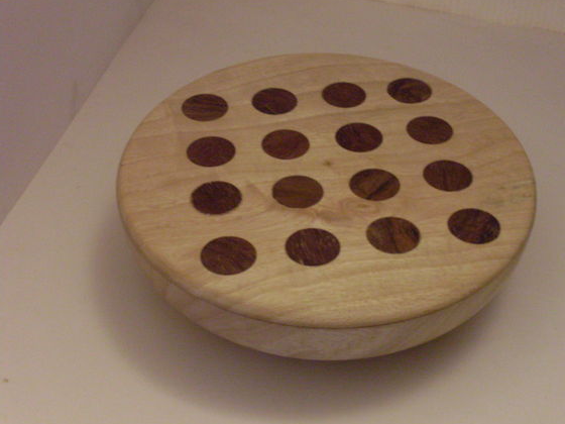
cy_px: 205
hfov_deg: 34.3
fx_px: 914
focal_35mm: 56
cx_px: 315
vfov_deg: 26.1
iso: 200
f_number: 3.1
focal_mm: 8.1
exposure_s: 1/4
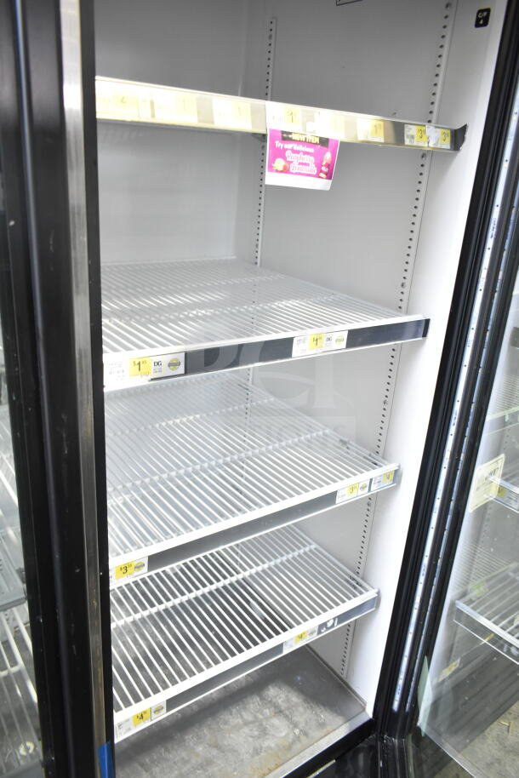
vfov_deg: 67.4
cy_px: 389
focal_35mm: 27
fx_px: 583
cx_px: 260
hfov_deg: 48.0
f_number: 4
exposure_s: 1/60
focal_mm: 18
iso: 1600
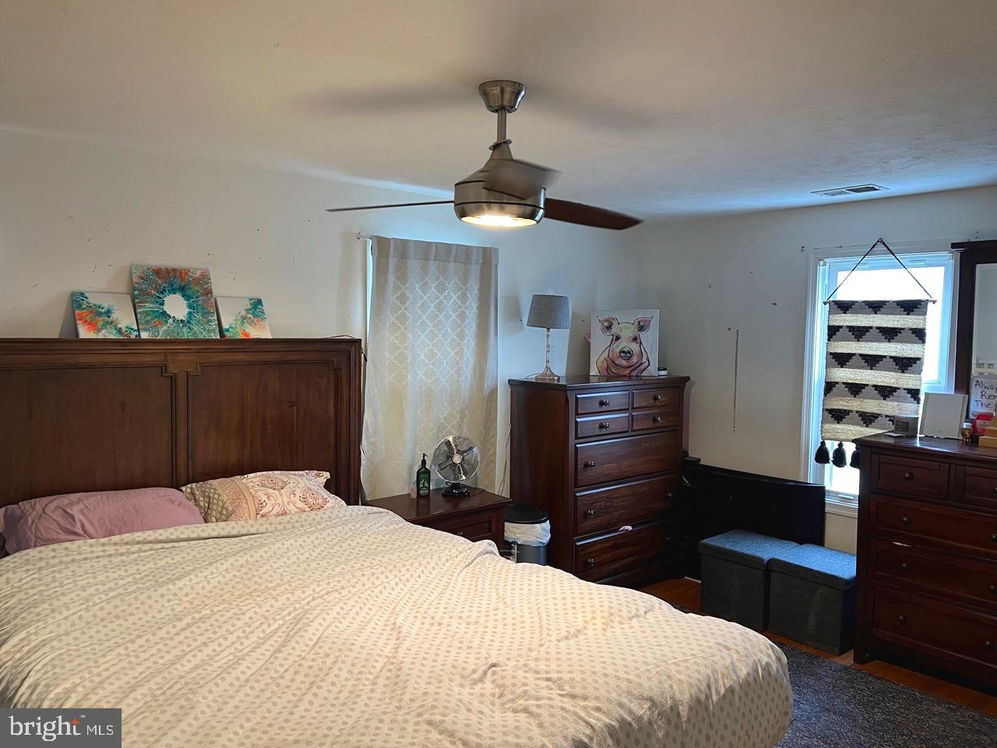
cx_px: 498
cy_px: 374
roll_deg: -1.0
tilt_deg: -6.2
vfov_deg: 53.1
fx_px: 749
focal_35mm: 26
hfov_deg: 67.3
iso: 160
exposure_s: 1/60
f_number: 1.5
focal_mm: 5.7
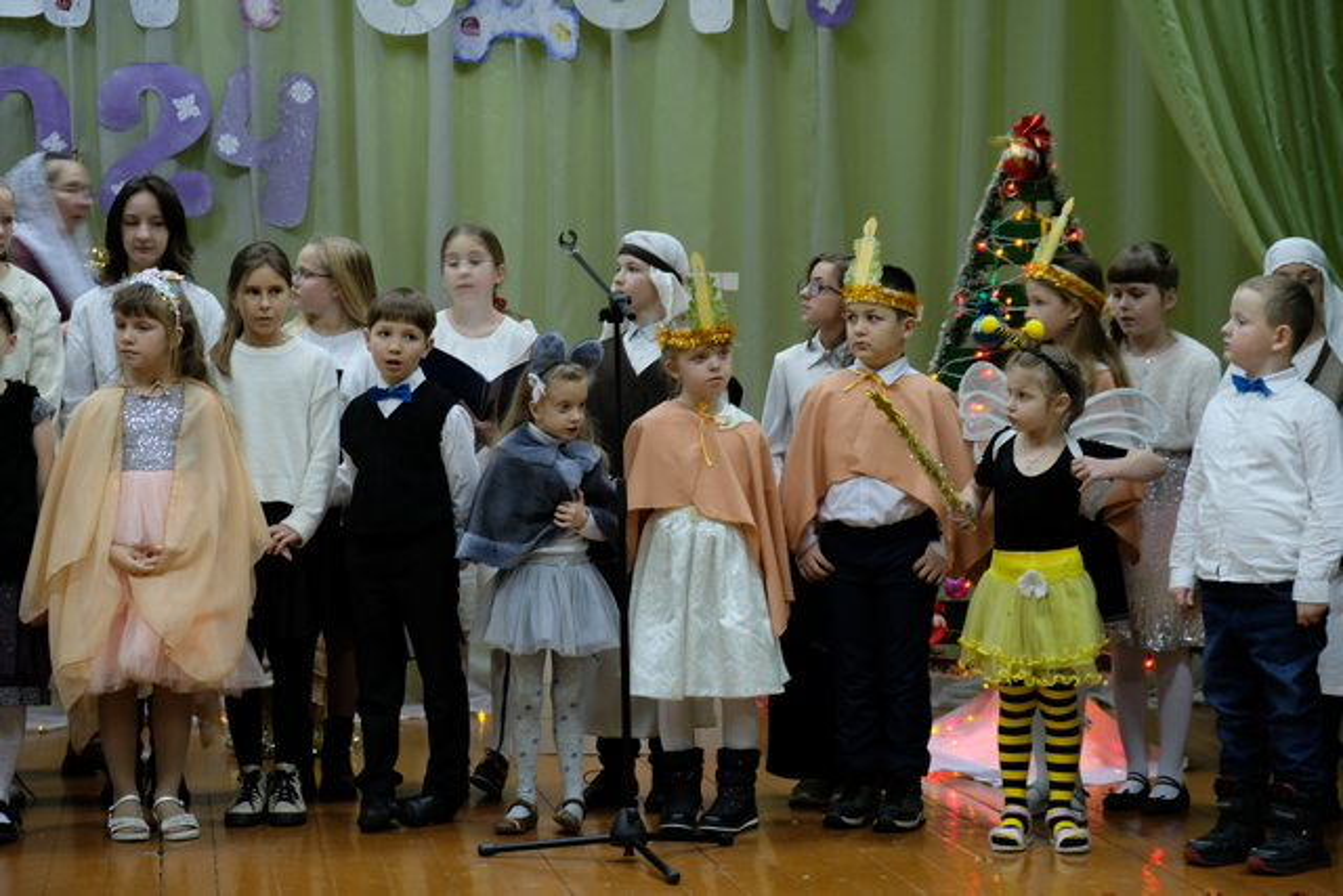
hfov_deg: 24.5
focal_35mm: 83
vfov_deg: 16.5
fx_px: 3097
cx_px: 672
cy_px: 448
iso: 1000
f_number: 4
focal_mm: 55
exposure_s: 1/30
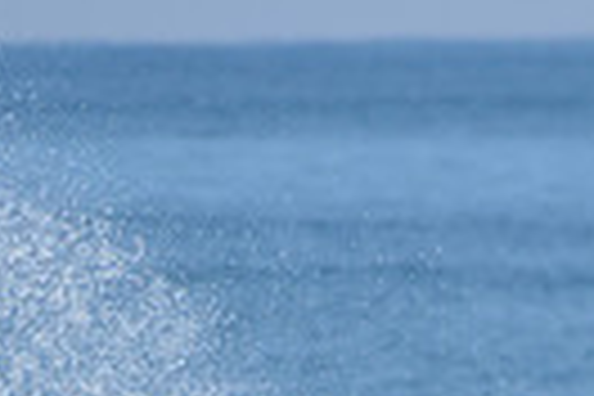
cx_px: 54
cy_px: 866
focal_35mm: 2191
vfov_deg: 0.6
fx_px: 36149
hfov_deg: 0.9
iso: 250
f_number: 5.6
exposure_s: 1/2500
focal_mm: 500
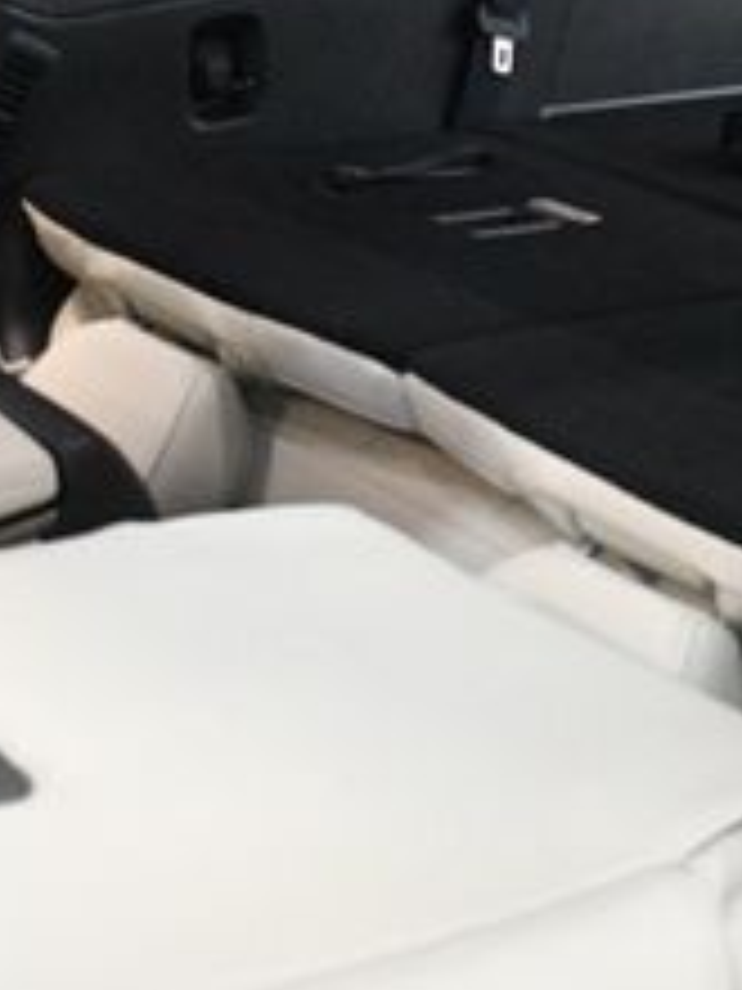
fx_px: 2401
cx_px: 535
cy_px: 184
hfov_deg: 17.5
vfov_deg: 22.9
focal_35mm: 84
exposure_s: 1/100
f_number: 3.5
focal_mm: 20
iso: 3200
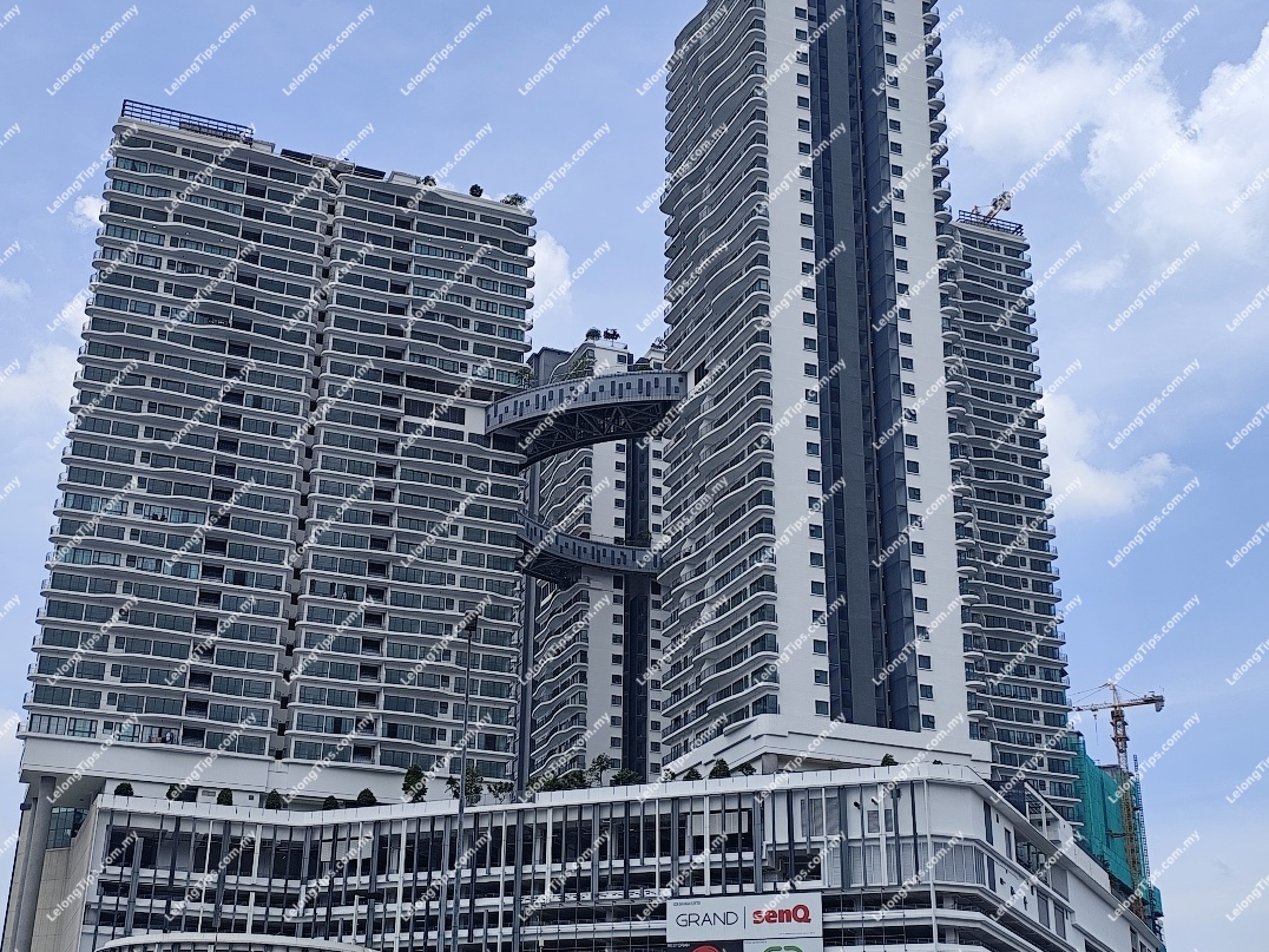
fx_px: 1503
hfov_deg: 45.6
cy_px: 430
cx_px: 540
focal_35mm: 41
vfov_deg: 35.1
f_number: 1.65
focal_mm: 6.14
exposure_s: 1/1027
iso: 50
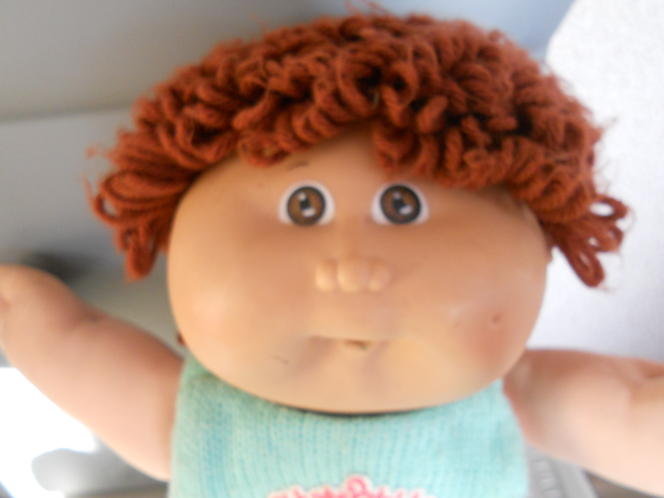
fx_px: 614
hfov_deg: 56.8
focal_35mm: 32
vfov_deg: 44.2
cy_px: 249
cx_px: 332
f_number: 3.5
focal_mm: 5.8
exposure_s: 1/30
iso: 320
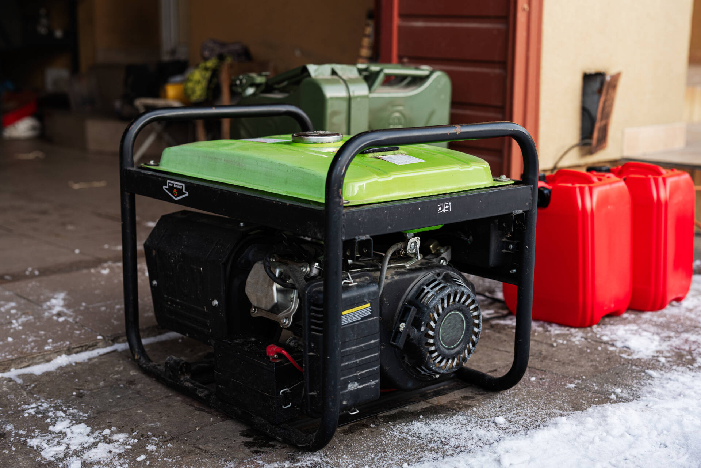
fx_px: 974
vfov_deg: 27.0
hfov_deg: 39.6
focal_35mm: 50
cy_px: 234
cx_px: 350
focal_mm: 50
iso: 250
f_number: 3.5
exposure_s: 1/13
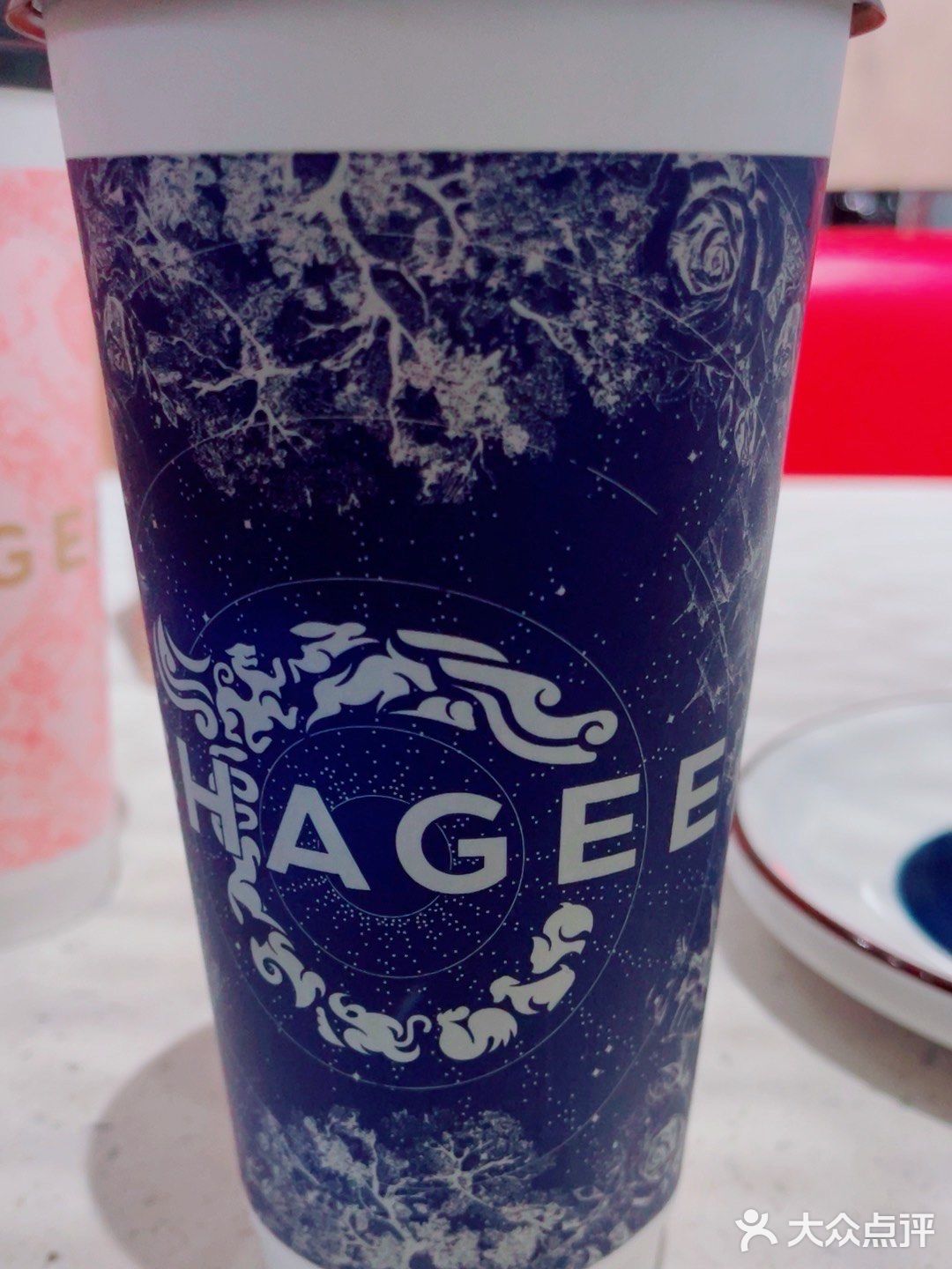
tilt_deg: -24.1
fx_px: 990
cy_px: 634
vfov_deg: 65.3
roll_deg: -0.3
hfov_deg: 51.4
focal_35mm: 27
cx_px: 476
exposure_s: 1/50
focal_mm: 5.1
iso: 500
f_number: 1.6
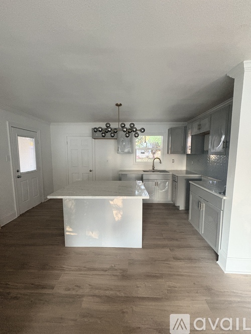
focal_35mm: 14
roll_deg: -0.5
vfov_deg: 102.1
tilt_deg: -6.0
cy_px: 167
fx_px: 135
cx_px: 126
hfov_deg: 85.7
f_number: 2.2
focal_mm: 2.22
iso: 500
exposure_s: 1/60
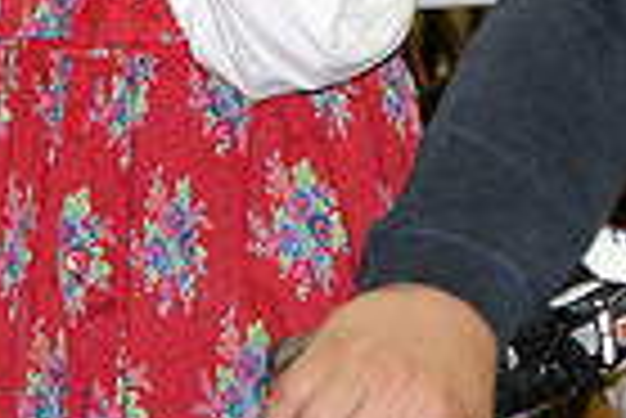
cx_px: 144
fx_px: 6092
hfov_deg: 5.9
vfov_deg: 3.9
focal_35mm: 350
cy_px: -196
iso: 800
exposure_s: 1/60
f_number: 4.8
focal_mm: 56
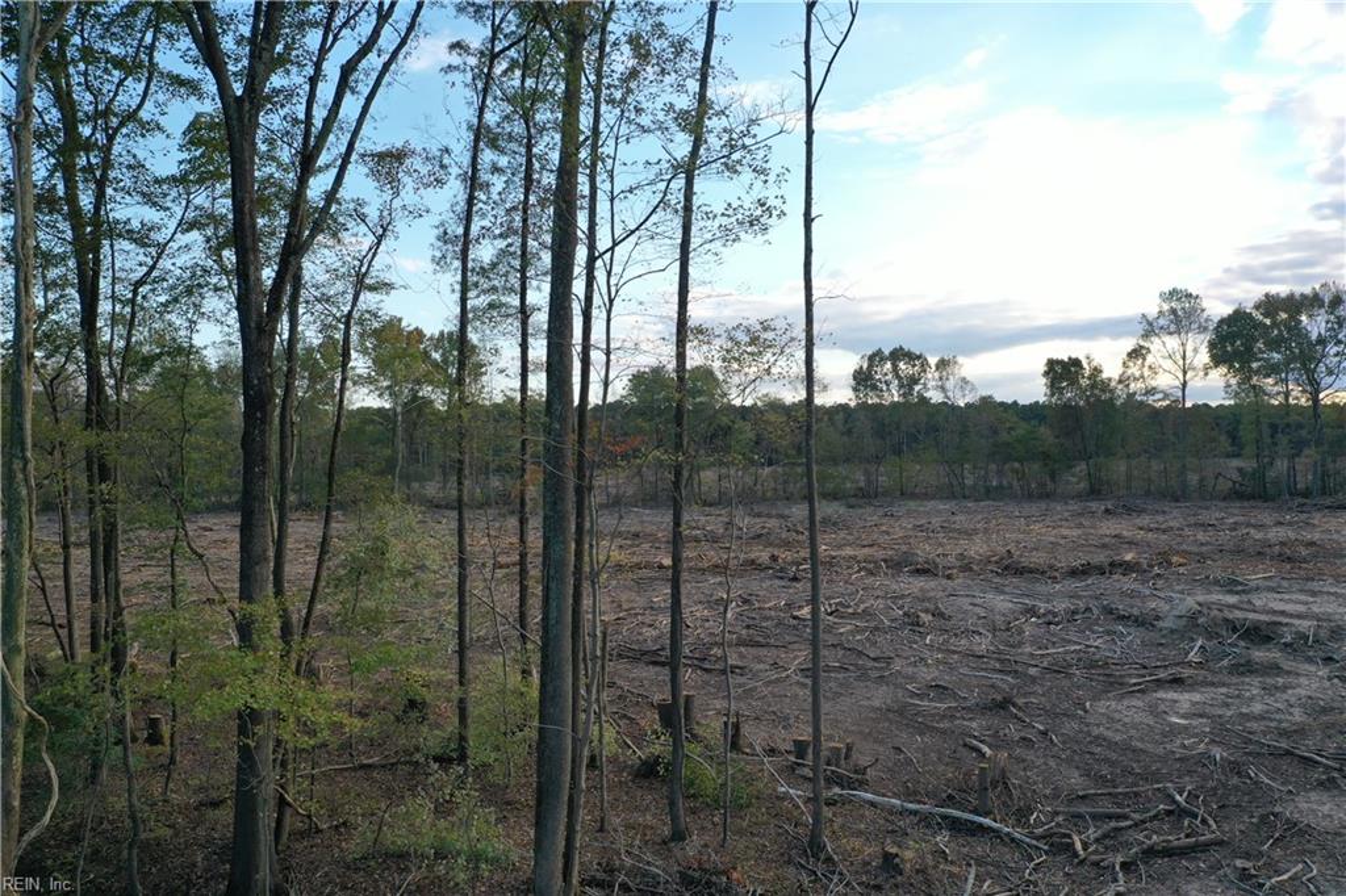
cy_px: 448
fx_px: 1046
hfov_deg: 65.5
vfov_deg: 46.4
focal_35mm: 28
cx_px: 673
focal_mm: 10.26
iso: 100
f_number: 5.6
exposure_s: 1/100
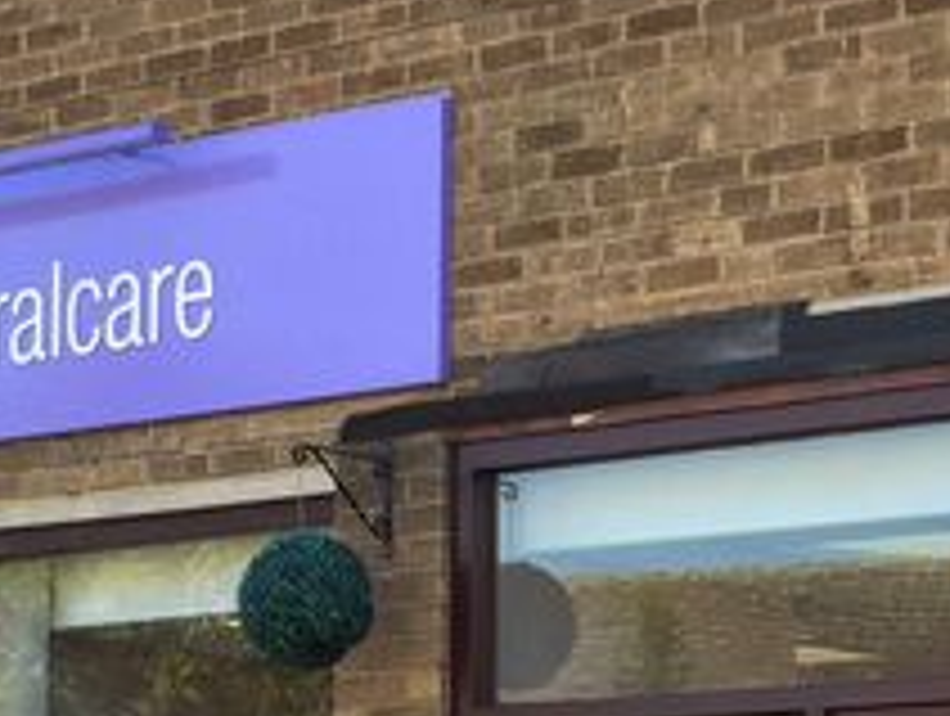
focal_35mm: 117
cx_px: 907
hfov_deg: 16.5
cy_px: 653
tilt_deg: +5.3
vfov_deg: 12.6
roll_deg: +1.0
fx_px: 3216
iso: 32
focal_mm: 4.15
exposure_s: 1/391
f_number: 2.2
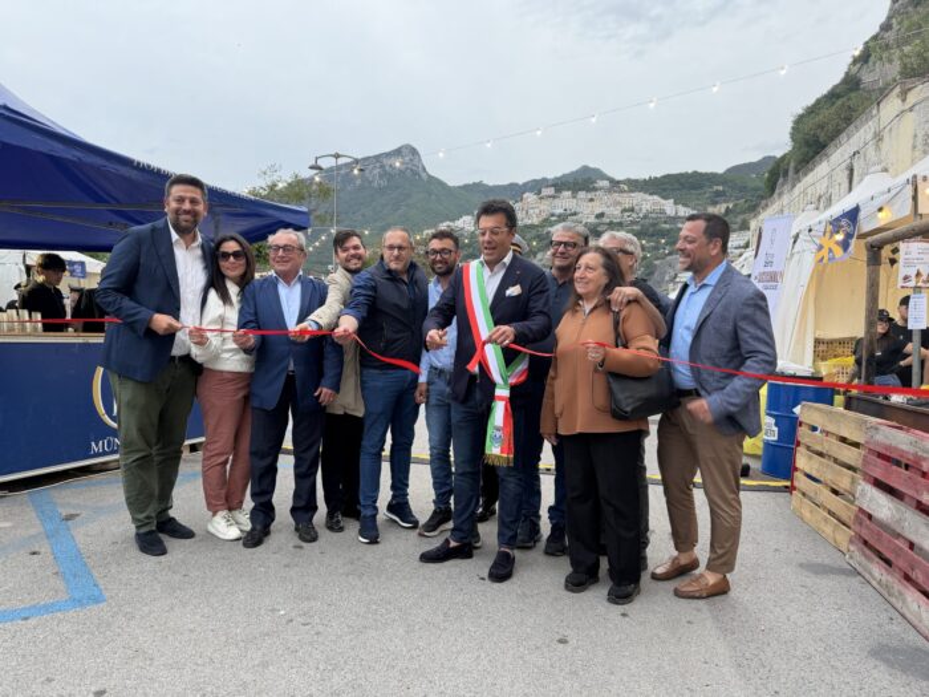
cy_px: 348
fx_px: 644
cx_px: 464
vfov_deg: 56.8
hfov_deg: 71.6
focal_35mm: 24
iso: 100
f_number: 1.78
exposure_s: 1/100
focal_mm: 6.76
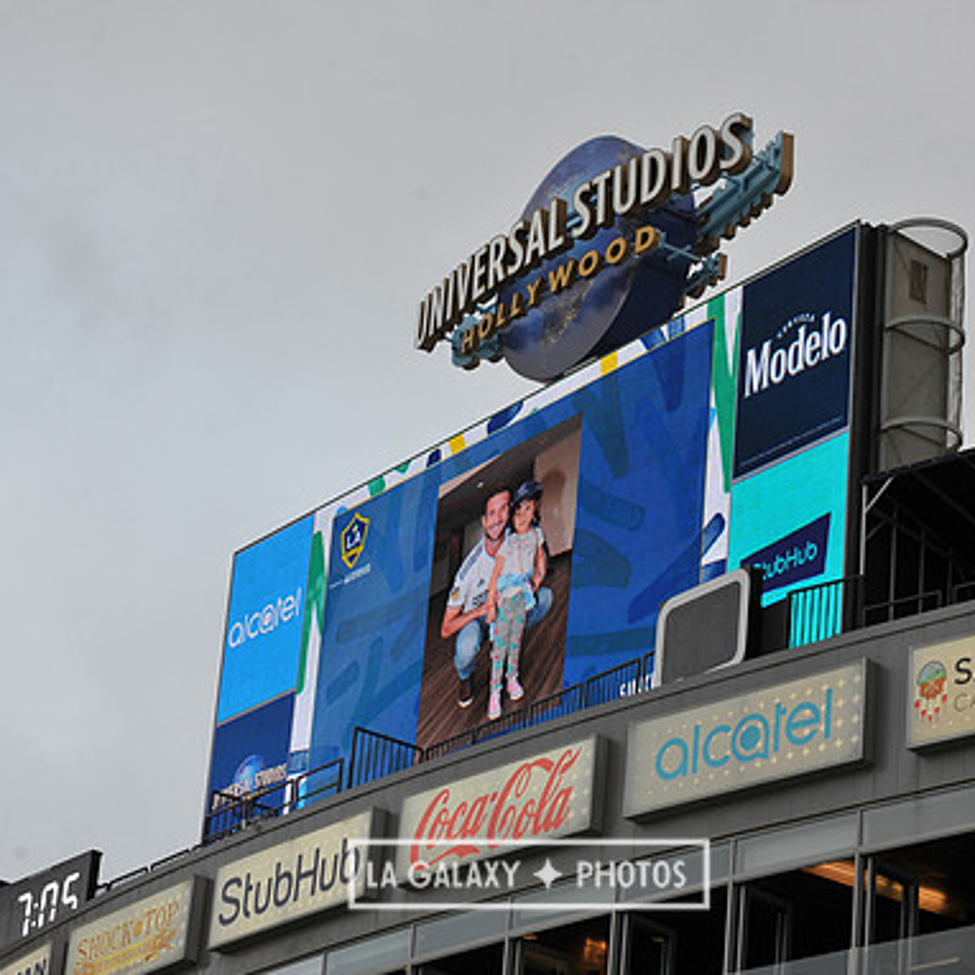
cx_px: 528
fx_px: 3696
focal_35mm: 116
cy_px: 490
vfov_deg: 15.0
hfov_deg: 15.0
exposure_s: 1/200
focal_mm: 90
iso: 400
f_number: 7.1
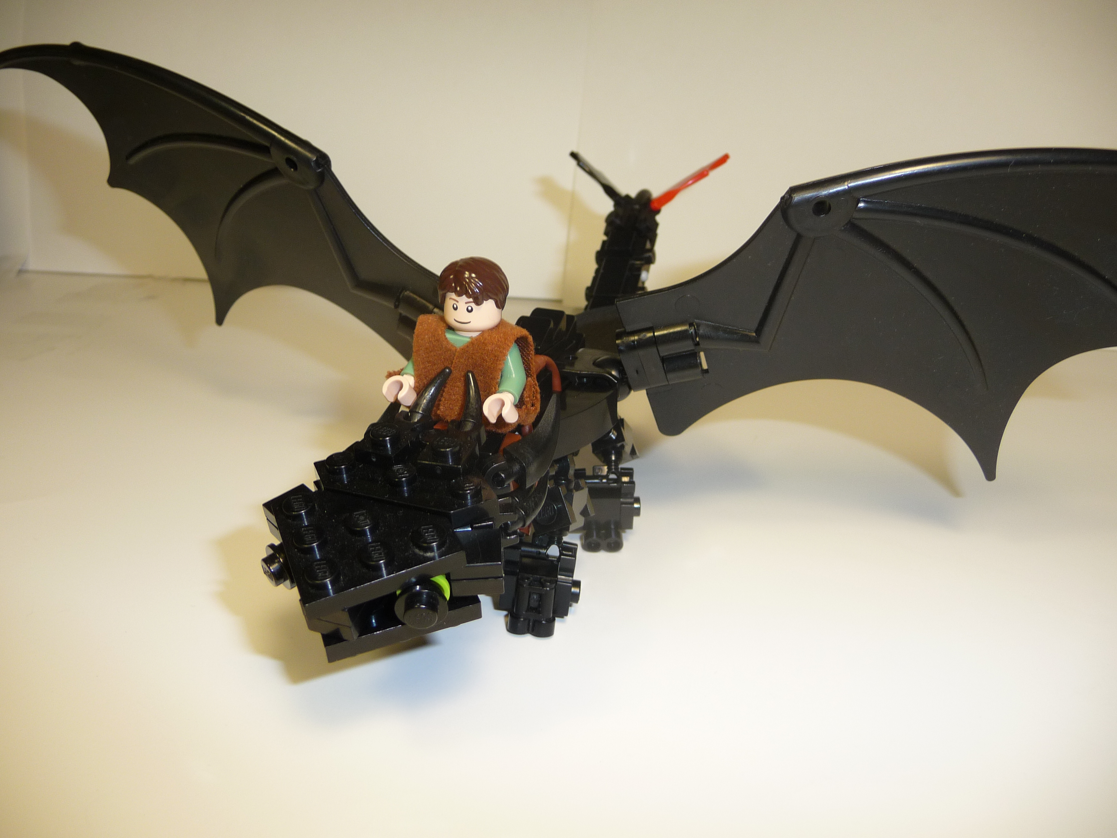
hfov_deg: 63.4
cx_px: 558
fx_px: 904
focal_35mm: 28
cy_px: 419
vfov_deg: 49.7
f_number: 3.3
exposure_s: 1/50
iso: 100
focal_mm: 4.7
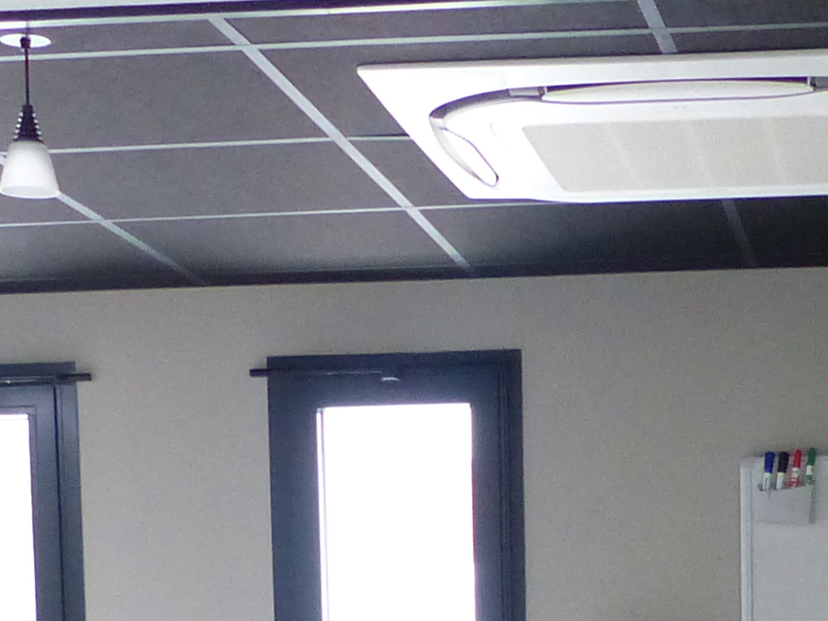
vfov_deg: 12.4
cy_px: 1126
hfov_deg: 17.9
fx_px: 2608
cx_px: 624
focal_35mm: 109
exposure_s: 1/125
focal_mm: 4.5
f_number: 2.8
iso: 400
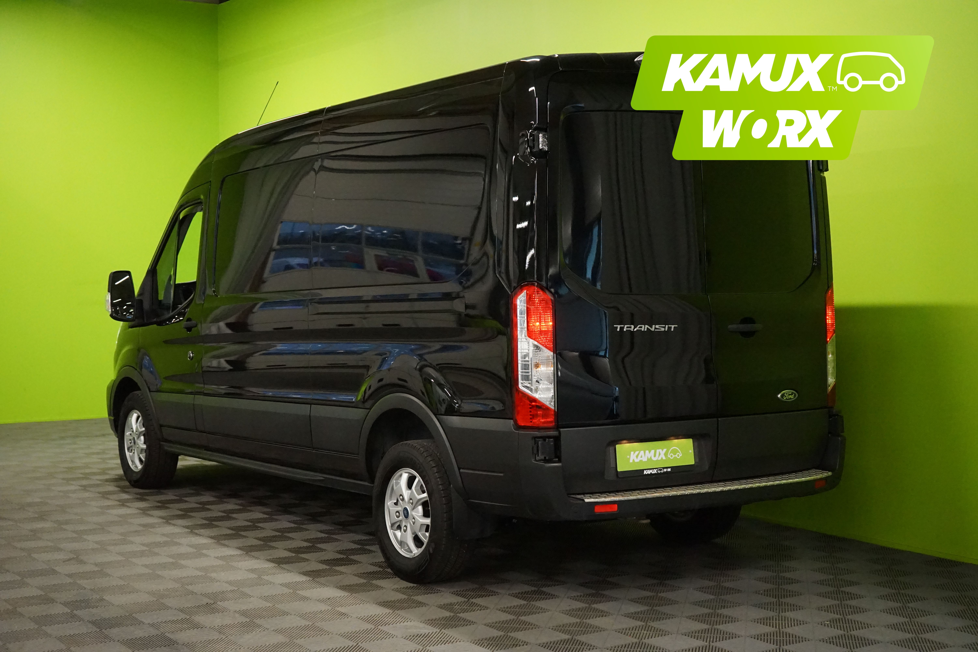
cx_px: 489
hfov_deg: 40.3
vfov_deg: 27.5
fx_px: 1331
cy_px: 326
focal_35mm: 49
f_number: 4.5
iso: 8000
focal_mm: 49
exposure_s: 1/500
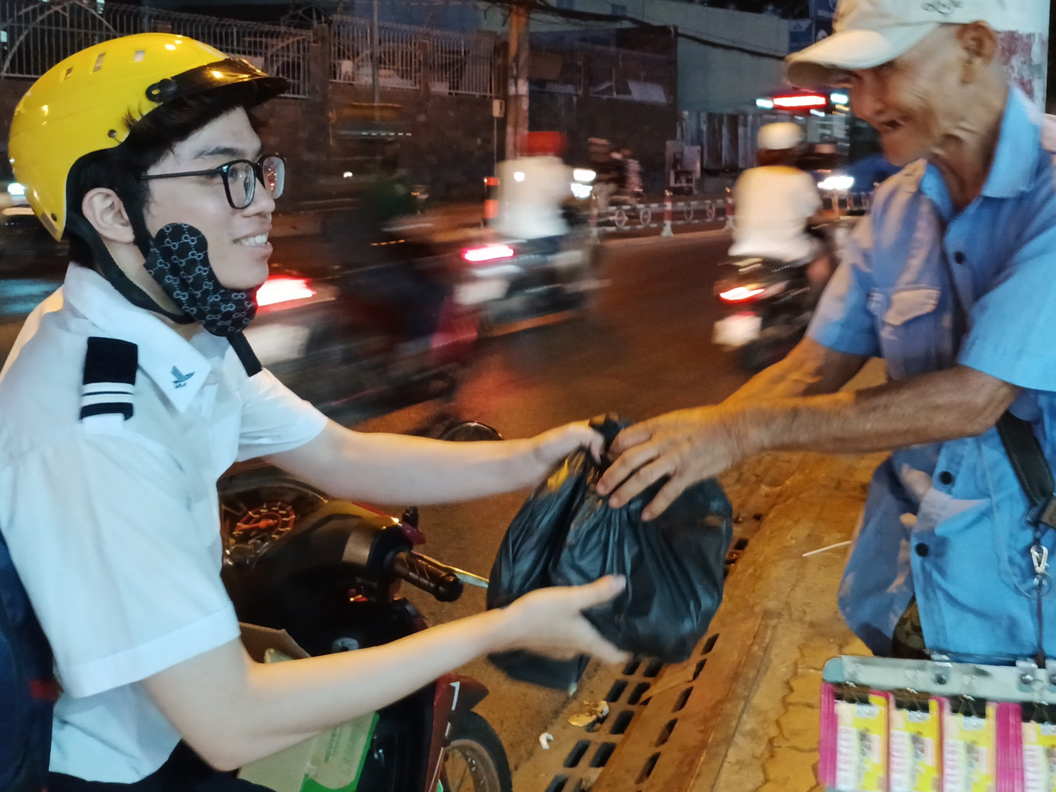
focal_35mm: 30
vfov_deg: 46.6
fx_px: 915
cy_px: 325
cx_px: 581
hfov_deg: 59.8
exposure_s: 1/16.7
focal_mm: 3.97
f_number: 1.8
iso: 500
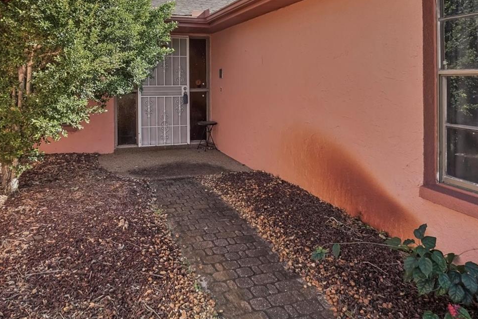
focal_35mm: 25
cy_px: 97
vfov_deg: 50.0
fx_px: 332
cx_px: 205
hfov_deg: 71.1
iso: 400
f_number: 8
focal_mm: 10
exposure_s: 1/250
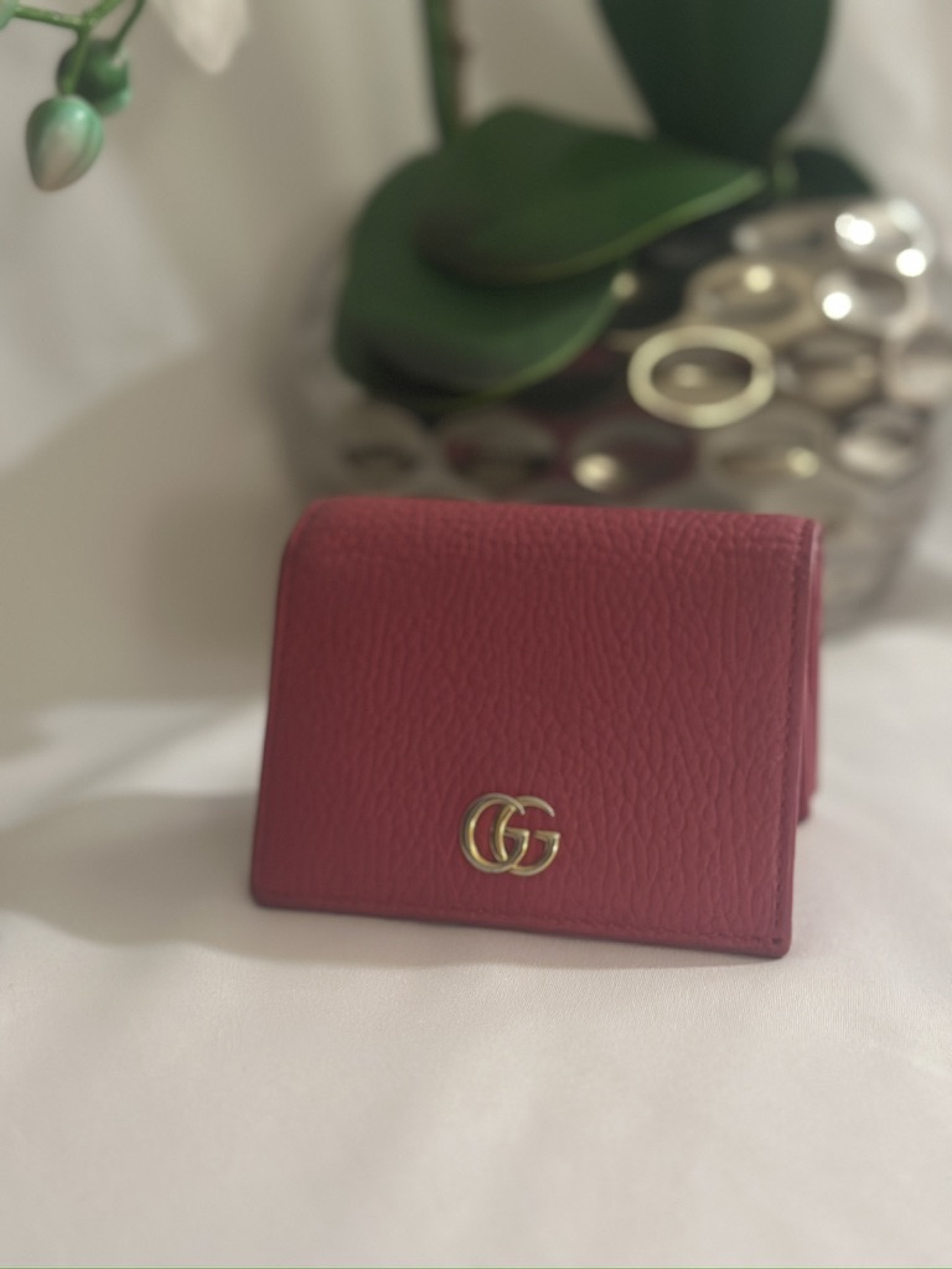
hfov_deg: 30.3
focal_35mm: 48
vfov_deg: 39.7
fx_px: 1760
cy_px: 634
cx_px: 476
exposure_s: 1/33
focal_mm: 6.86
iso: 500
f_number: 1.78
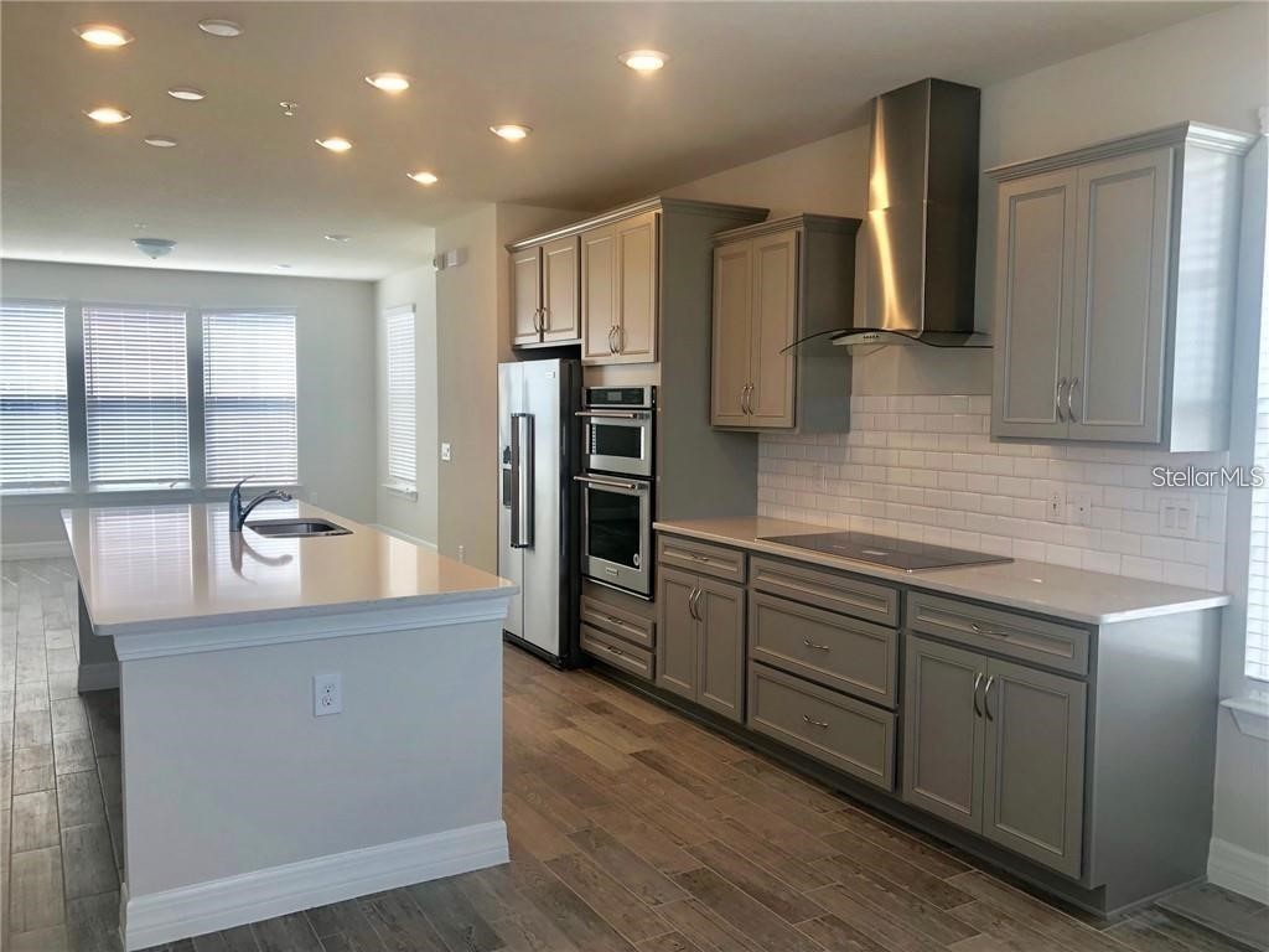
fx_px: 1026
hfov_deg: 63.4
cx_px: 634
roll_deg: -1.3
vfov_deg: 49.7
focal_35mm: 28
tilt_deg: -6.0
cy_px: 476
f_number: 1.8
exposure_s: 1/120
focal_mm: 3.99
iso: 50
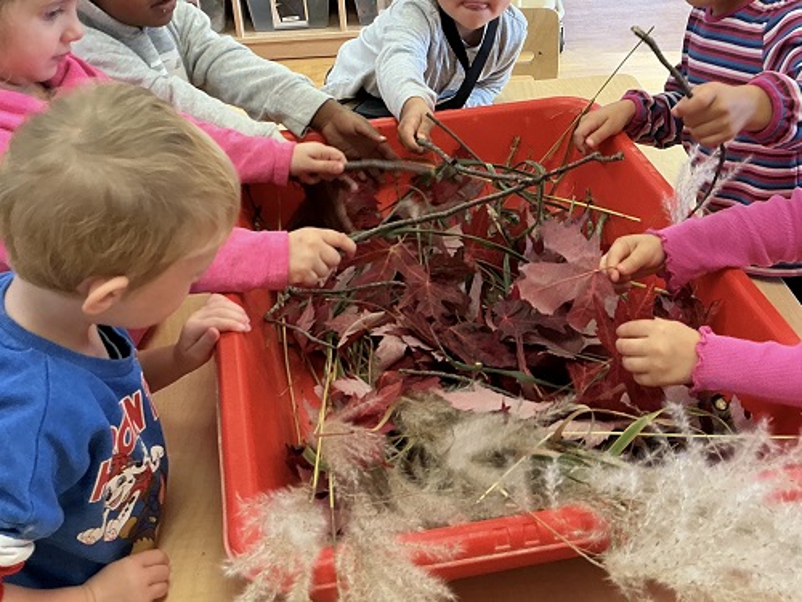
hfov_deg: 61.7
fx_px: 672
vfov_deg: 48.2
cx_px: 401
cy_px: 301
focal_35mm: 29
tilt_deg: -30.4
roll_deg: +2.1
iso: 64
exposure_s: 1/60
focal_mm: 3
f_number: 1.8
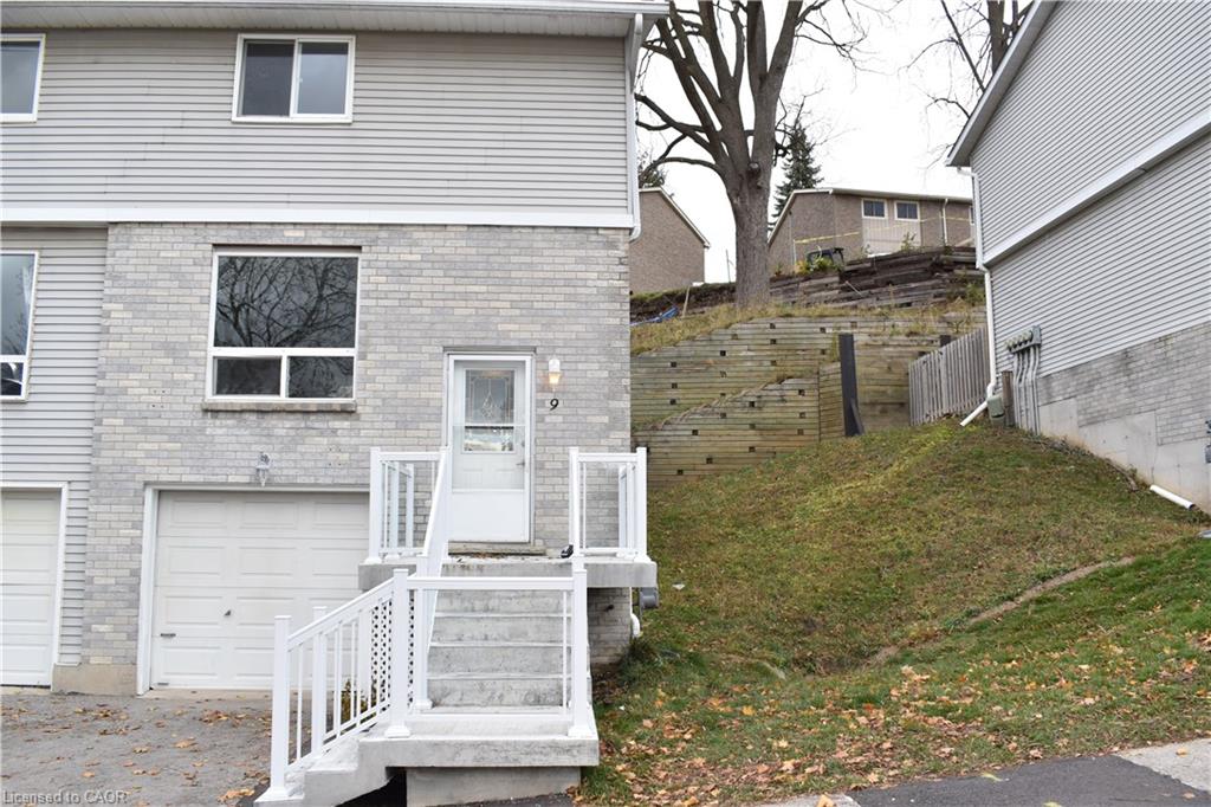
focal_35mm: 30
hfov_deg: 61.9
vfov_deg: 43.6
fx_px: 1009
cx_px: 606
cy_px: 404
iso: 400
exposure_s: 1/200
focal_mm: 20
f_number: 8
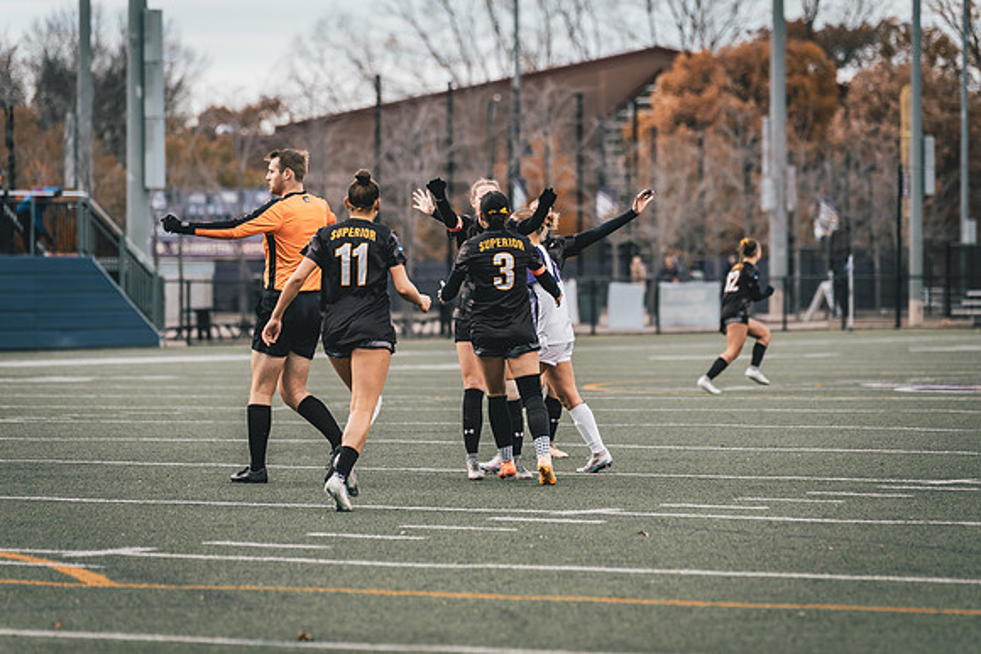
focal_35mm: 211
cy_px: 343
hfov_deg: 9.8
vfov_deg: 6.5
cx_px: 528
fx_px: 5746
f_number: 2.8
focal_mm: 150
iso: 400
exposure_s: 1/1000
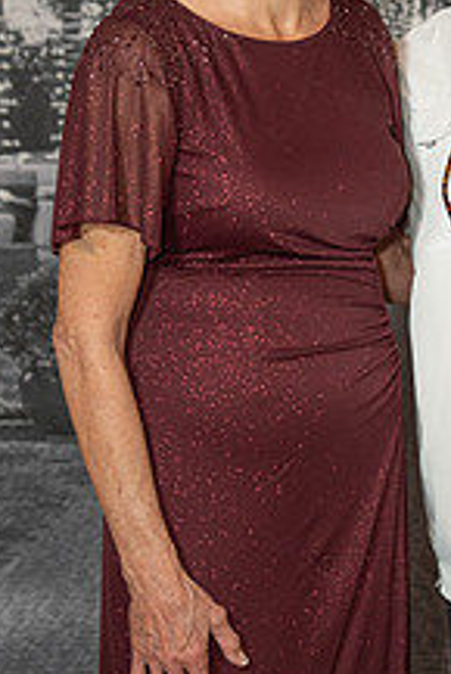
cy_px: 245
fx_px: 2251
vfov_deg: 17.0
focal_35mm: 120
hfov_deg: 11.3
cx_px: 448
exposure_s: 1/160
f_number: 2.8
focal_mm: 57.9
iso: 1000
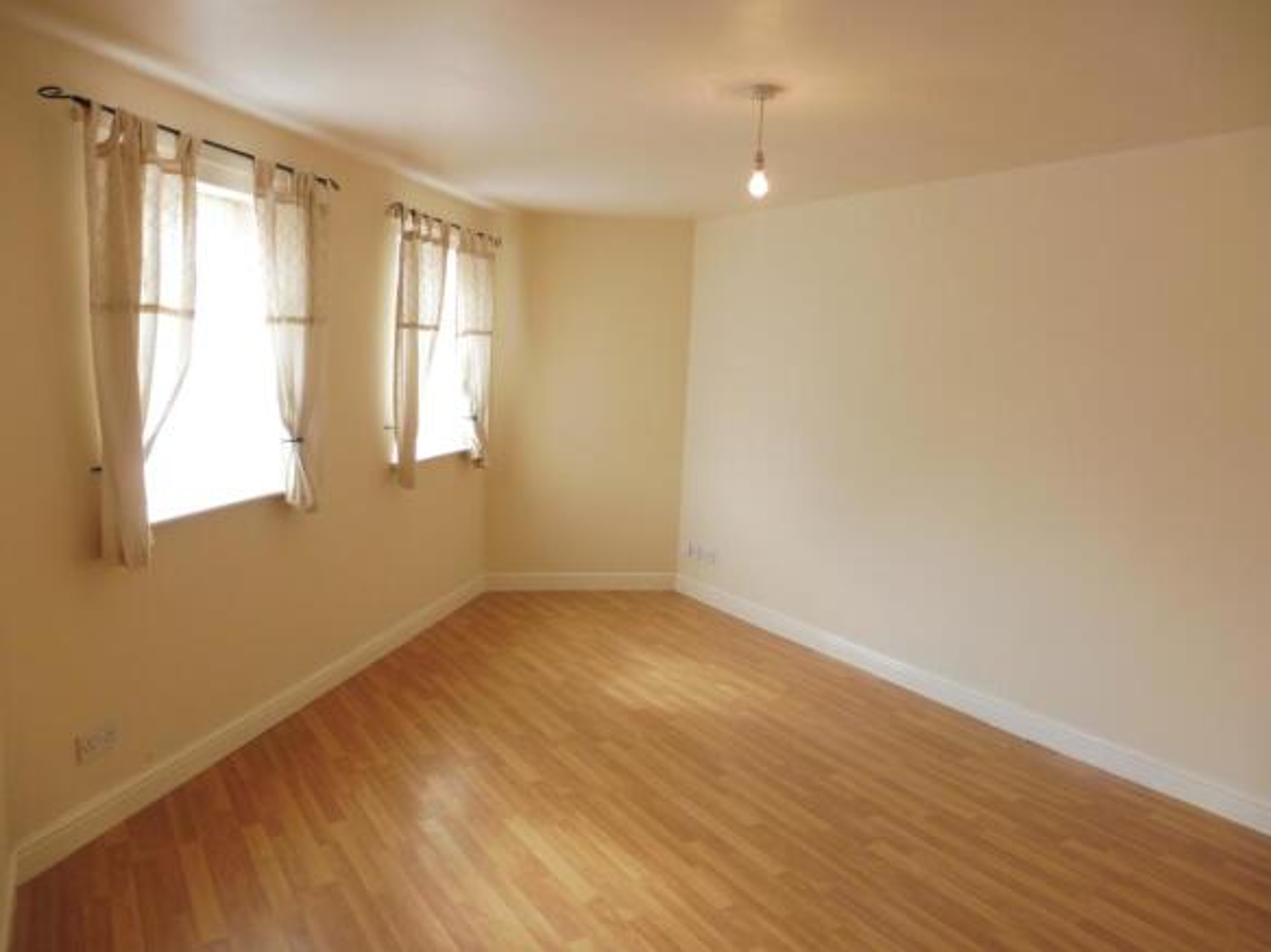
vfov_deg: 56.8
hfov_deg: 71.6
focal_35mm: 24
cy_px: 476
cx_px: 636
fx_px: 881
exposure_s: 1/60
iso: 100
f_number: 3.3
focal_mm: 4.3
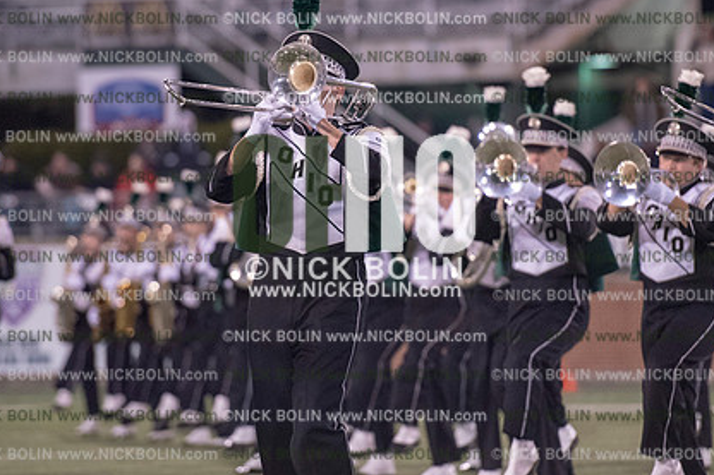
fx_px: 5531
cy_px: 217
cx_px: 354
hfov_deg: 7.4
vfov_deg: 4.9
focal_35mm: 279
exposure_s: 1/1250
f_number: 3.2
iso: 5000
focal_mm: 200
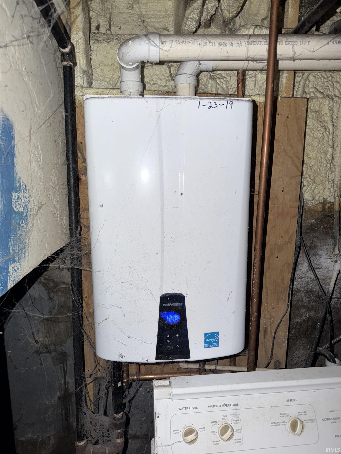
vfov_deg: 71.6
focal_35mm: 24
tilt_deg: -11.6
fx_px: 315
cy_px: 227
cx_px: 170
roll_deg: -1.4
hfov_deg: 56.8
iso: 100
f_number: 1.78
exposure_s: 1/4
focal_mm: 6.76
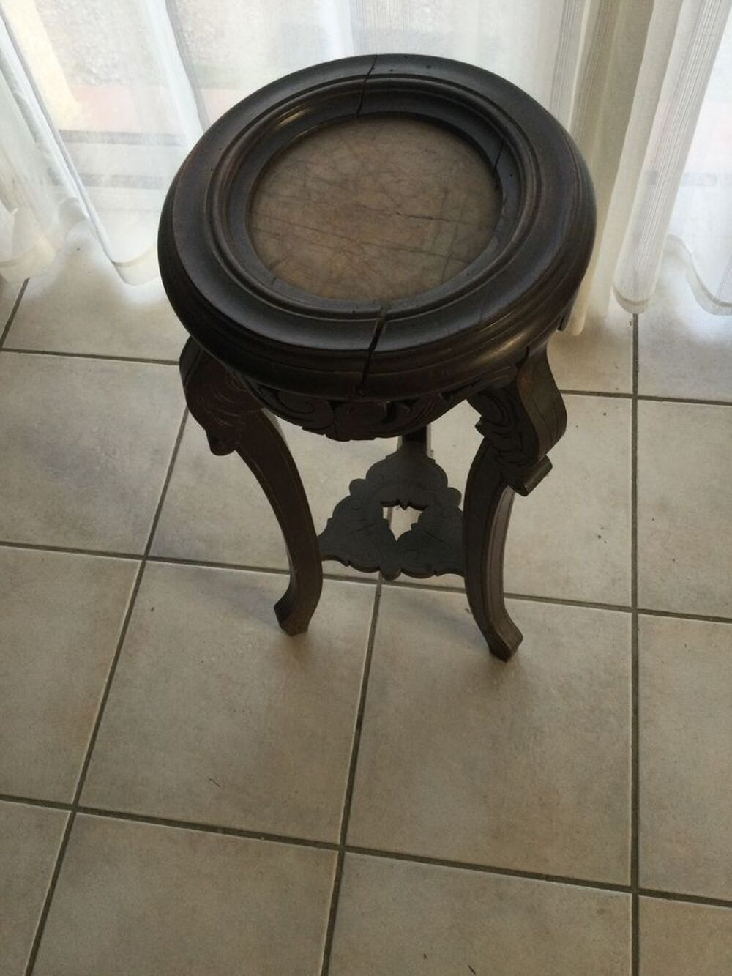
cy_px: 488
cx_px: 366
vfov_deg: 58.3
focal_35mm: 31
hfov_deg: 45.4
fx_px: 874
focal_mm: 3.3
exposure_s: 1/33
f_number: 2.4
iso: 80
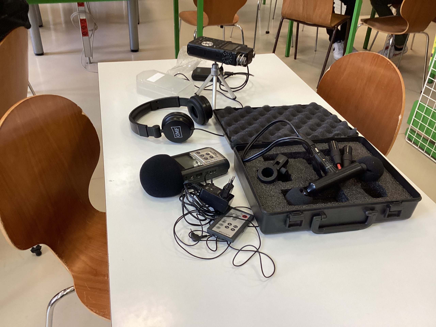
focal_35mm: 31
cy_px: 164
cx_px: 218
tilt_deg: -36.6
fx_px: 390
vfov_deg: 45.4
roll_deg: -2.8
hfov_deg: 58.4
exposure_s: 1/50
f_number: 2.4
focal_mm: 3.3
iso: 100
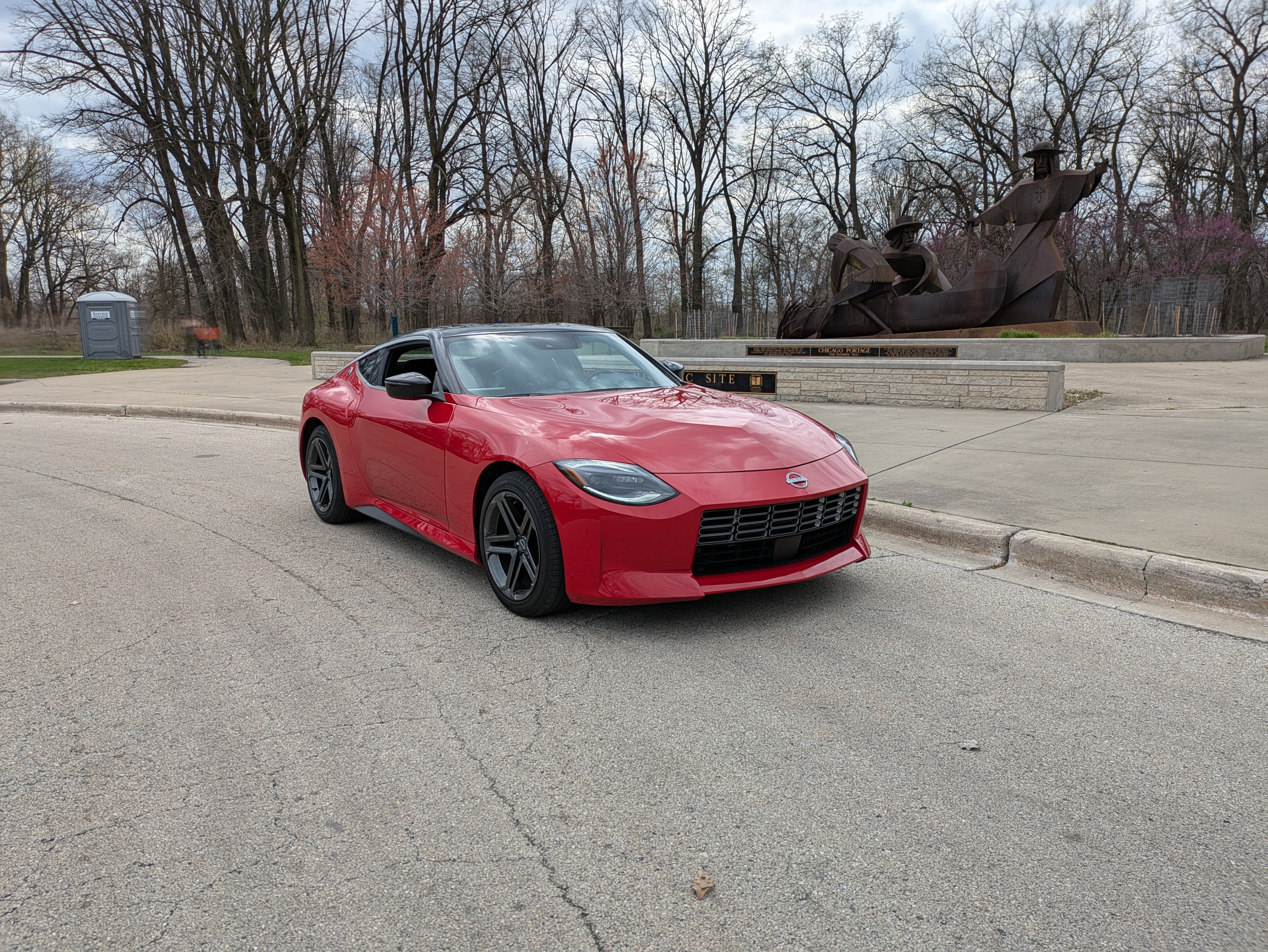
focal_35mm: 25
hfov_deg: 69.4
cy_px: 476
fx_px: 916
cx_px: 634
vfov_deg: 54.9
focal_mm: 5.43
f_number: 1.89
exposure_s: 1/3086
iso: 42
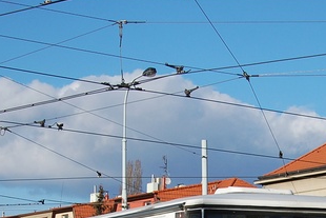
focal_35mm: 148
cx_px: 215
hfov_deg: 13.8
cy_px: 291
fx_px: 1341
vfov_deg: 9.1
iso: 200
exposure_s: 1/1250
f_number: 5
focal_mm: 34
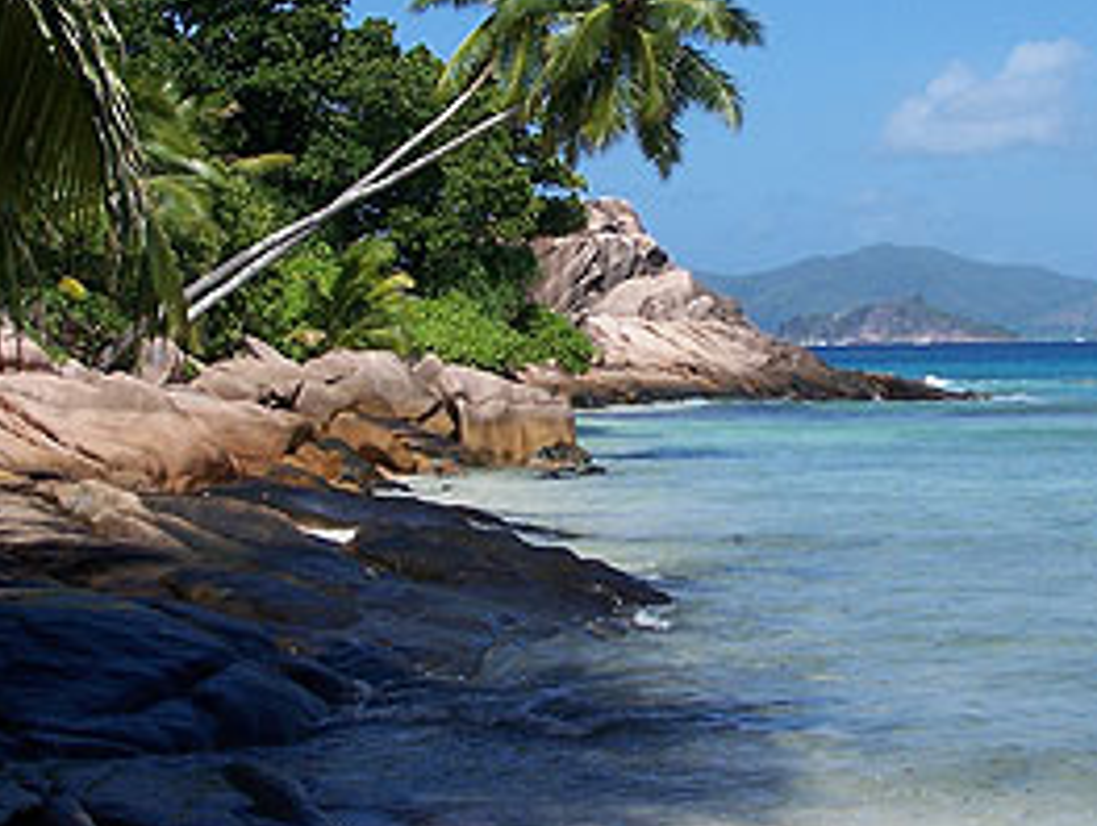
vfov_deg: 18.0
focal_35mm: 82
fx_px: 2602
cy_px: 350
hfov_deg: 23.7
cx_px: 730
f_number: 4
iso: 80
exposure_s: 1/1000
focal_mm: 8
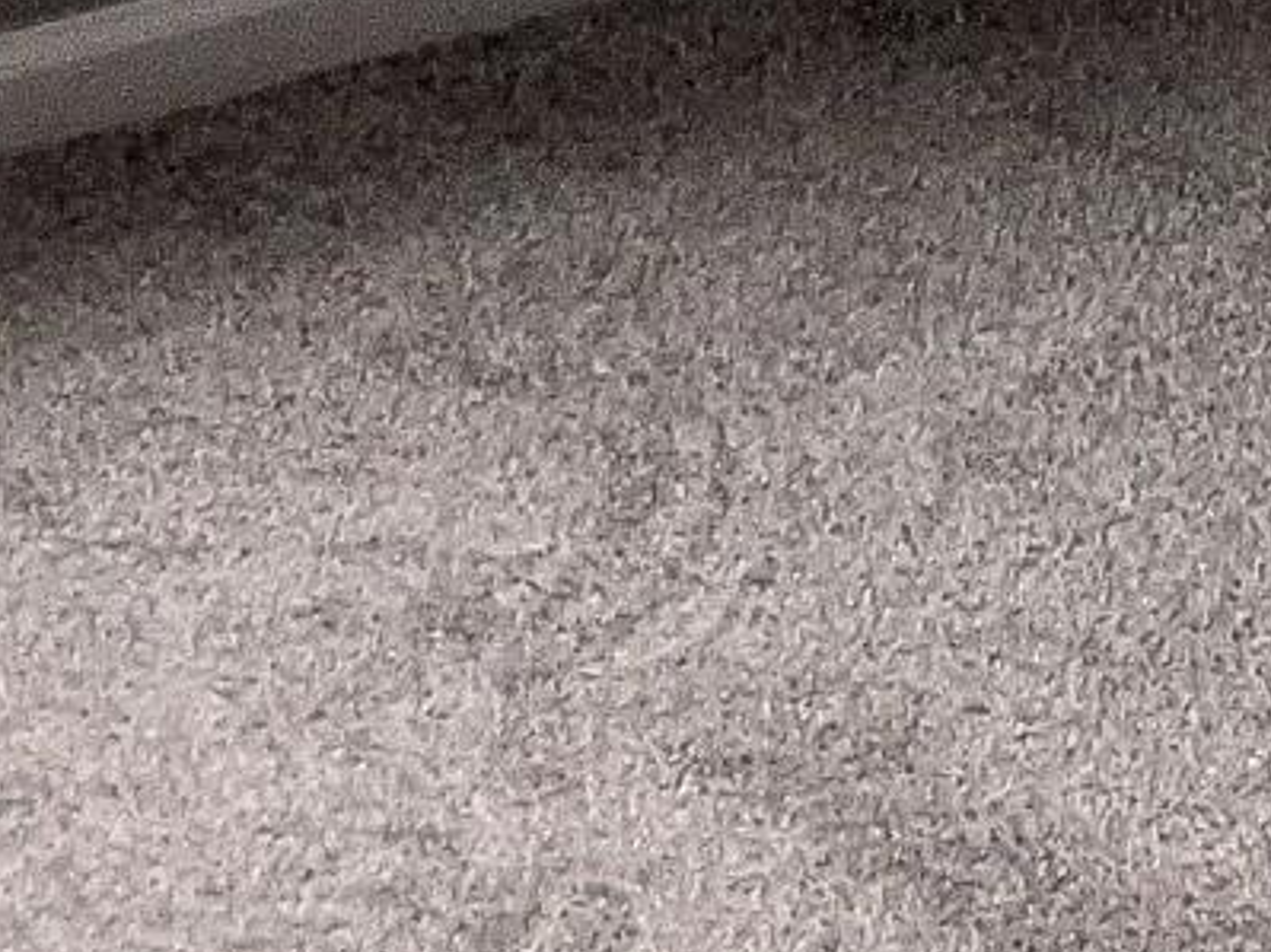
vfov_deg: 7.0
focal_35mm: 203
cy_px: -1226
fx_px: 7451
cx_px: 1529
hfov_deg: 9.6
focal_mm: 4.44
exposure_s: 1/400
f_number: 1.8
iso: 78
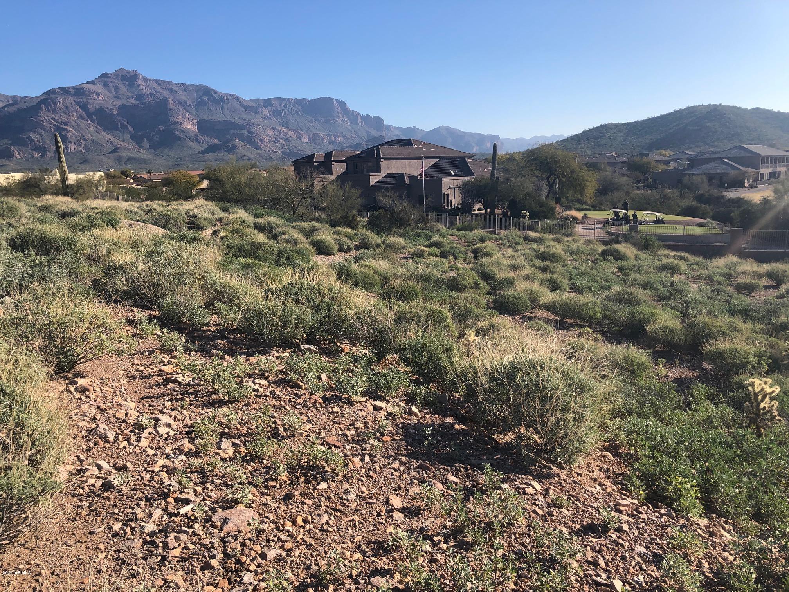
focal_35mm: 28
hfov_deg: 63.4
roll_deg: +3.3
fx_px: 638
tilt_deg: -10.3
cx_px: 394
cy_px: 296
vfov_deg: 49.7
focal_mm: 3.99
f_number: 1.8
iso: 20
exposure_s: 1/1779
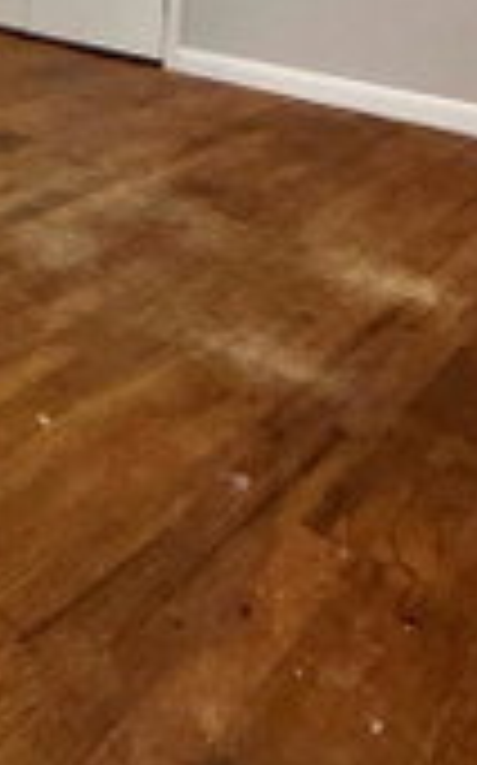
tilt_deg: -8.3
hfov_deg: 25.6
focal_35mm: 42
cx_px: -166
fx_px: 875
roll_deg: -0.6
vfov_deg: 40.8
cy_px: -14
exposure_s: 1/120
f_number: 2.2
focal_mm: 2.22
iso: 32
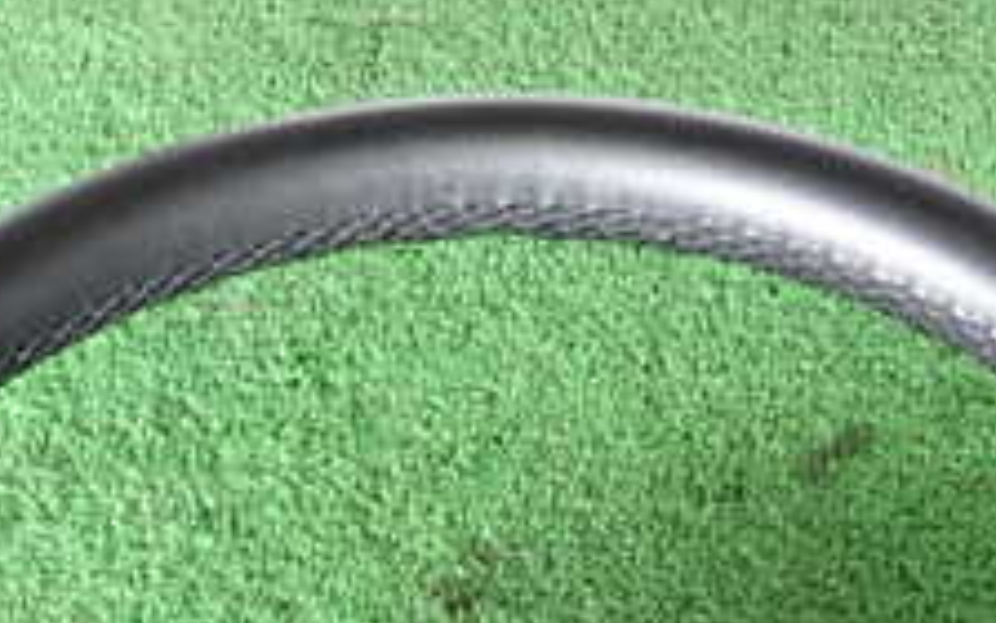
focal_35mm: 91
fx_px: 2470
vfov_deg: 13.6
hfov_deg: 22.8
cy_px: 921
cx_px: 480
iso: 160
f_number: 2.4
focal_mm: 5.79
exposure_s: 1/60
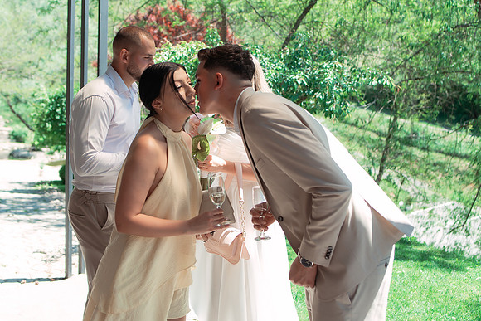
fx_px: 563
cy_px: 139
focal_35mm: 42
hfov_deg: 46.2
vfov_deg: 31.8
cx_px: 222
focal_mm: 35
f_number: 3.2
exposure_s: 1/400
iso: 125
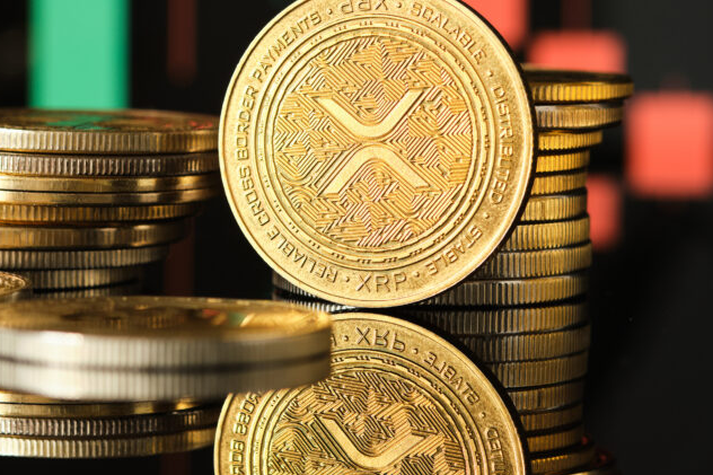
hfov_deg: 14.5
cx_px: 237
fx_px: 2792
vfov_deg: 9.7
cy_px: 120
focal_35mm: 141
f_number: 5.6
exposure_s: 1/10
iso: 160
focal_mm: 60
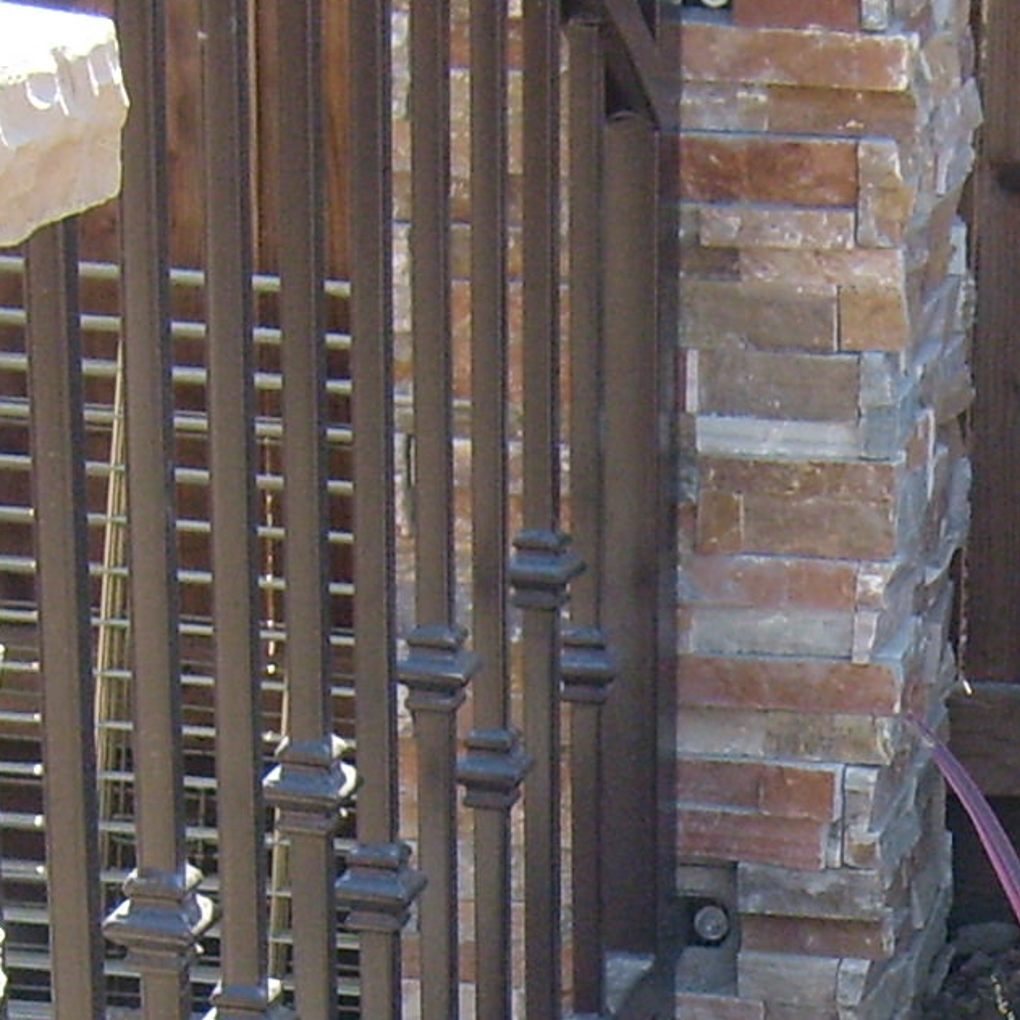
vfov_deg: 12.4
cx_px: 1224
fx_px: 4601
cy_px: 1230
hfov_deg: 12.4
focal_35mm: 138
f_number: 2.8
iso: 80
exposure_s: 1/250
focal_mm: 5.8
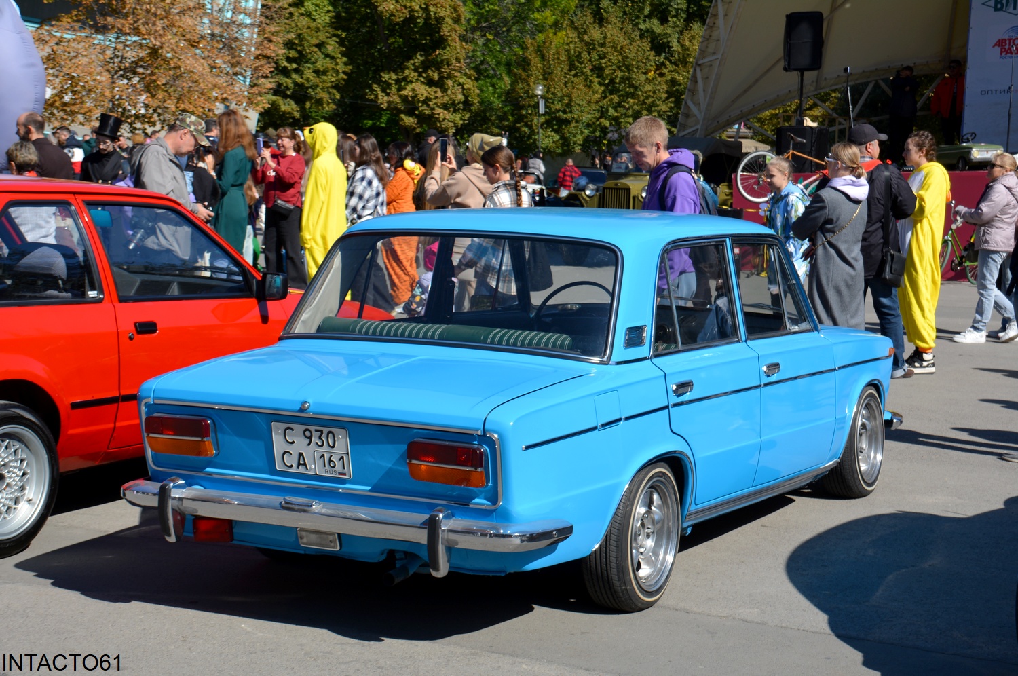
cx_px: 509
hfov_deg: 30.5
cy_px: 338
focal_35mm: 66
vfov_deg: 20.6
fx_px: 1864
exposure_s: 1/250
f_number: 8
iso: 100
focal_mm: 44
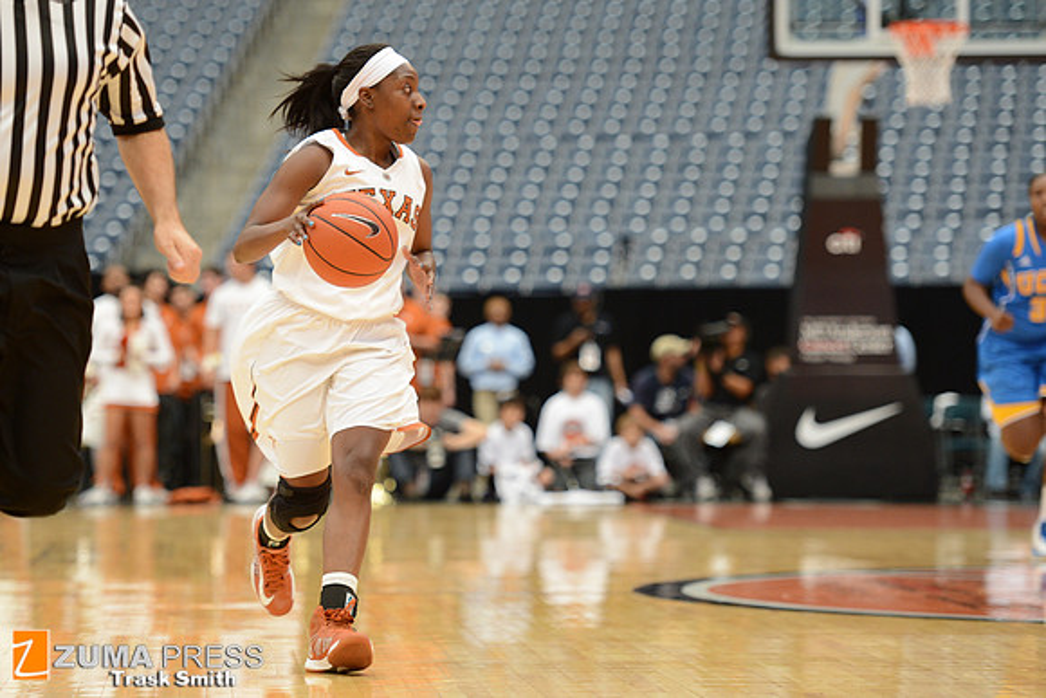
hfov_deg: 14.7
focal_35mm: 140
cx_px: 523
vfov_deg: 9.8
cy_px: 349
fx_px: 4069
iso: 1250
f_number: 2.8
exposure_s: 1/1250
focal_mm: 140
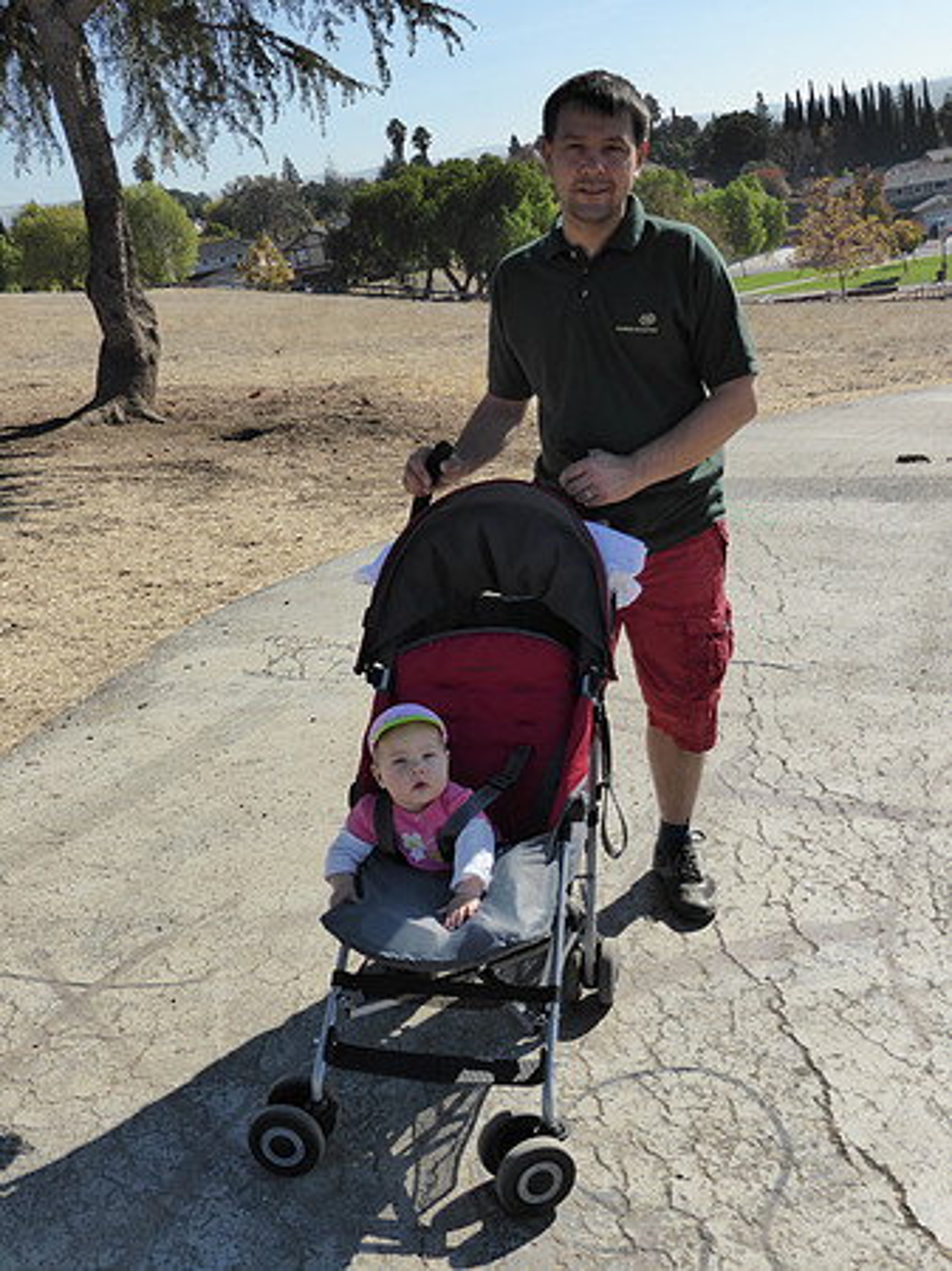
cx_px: 476
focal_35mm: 35
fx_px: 1285
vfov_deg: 52.7
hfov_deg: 40.7
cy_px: 636
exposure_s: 1/1300
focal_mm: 6.1
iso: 200
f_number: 3.7
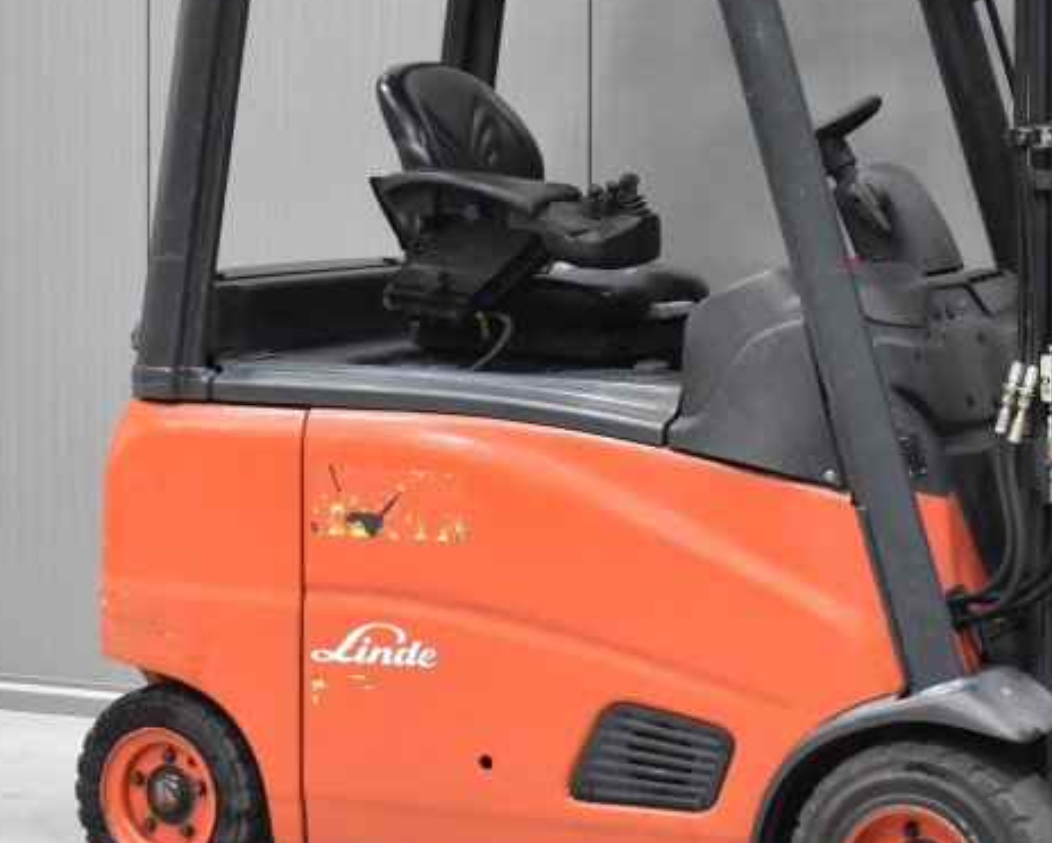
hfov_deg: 19.3
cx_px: 837
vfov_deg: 15.6
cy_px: 184
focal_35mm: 98
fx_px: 3060
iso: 1600
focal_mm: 27
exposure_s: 1/20
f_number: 5.6
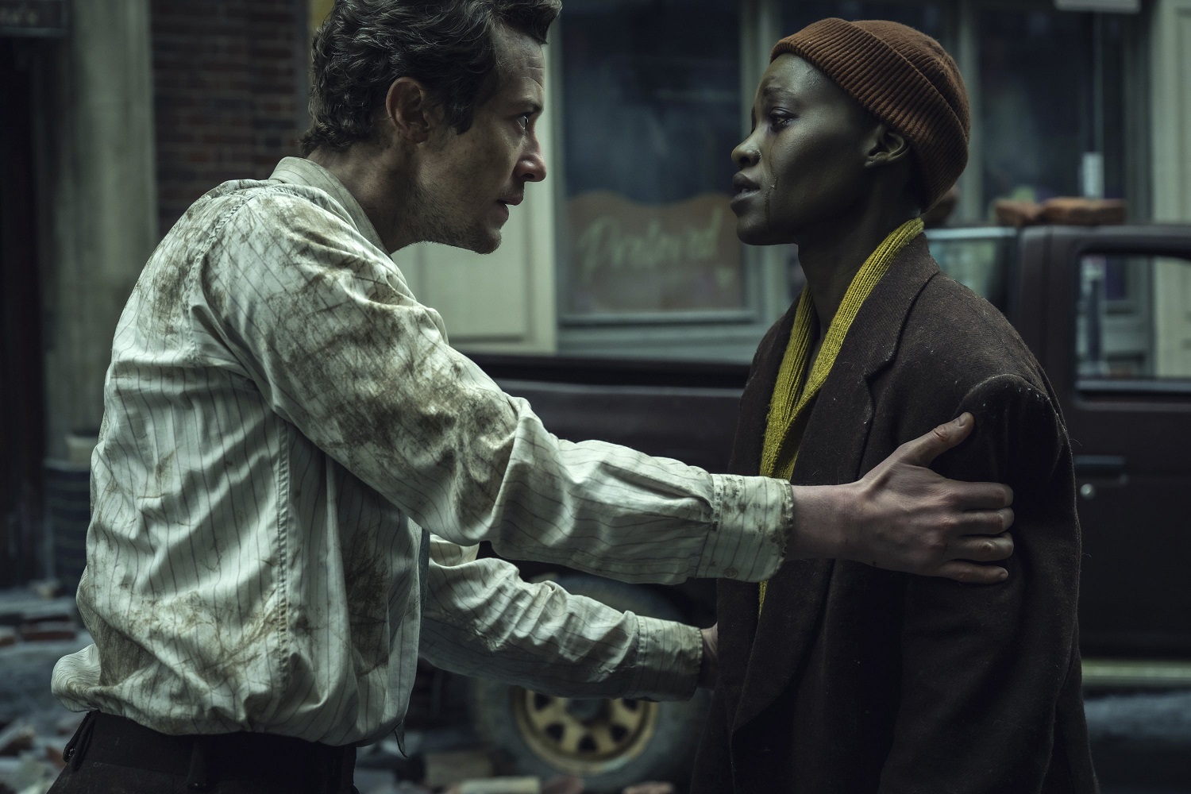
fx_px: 1919
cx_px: 596
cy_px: 397
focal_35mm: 58
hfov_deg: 34.5
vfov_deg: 23.4
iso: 1600
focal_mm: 58
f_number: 5
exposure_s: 1/320
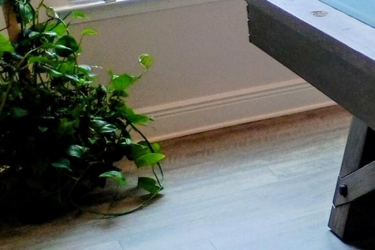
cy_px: -158
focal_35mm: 118
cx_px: 718
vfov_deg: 11.0
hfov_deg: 14.7
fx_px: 1229
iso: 100
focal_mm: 4.27
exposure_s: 1/60
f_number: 1.8
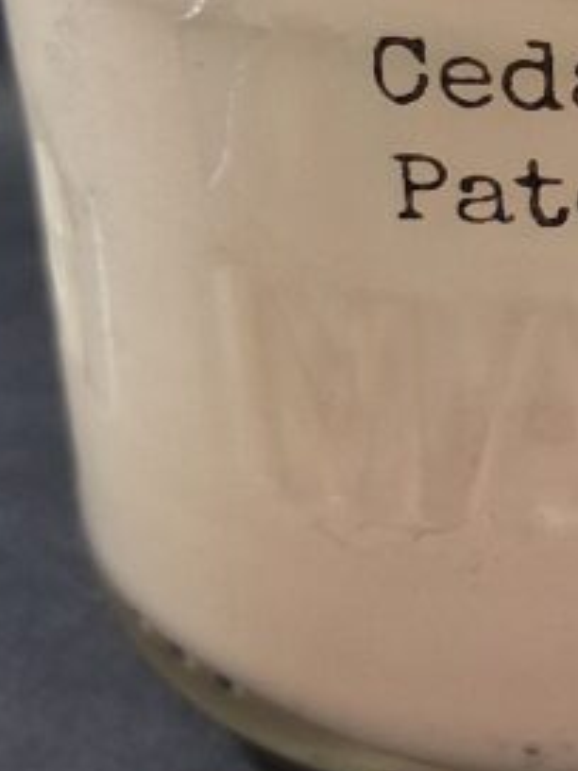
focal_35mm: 98
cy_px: 43
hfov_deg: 14.4
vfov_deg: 19.6
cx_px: 771
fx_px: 2182
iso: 250
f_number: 1.8
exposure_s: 1/60
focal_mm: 3.98
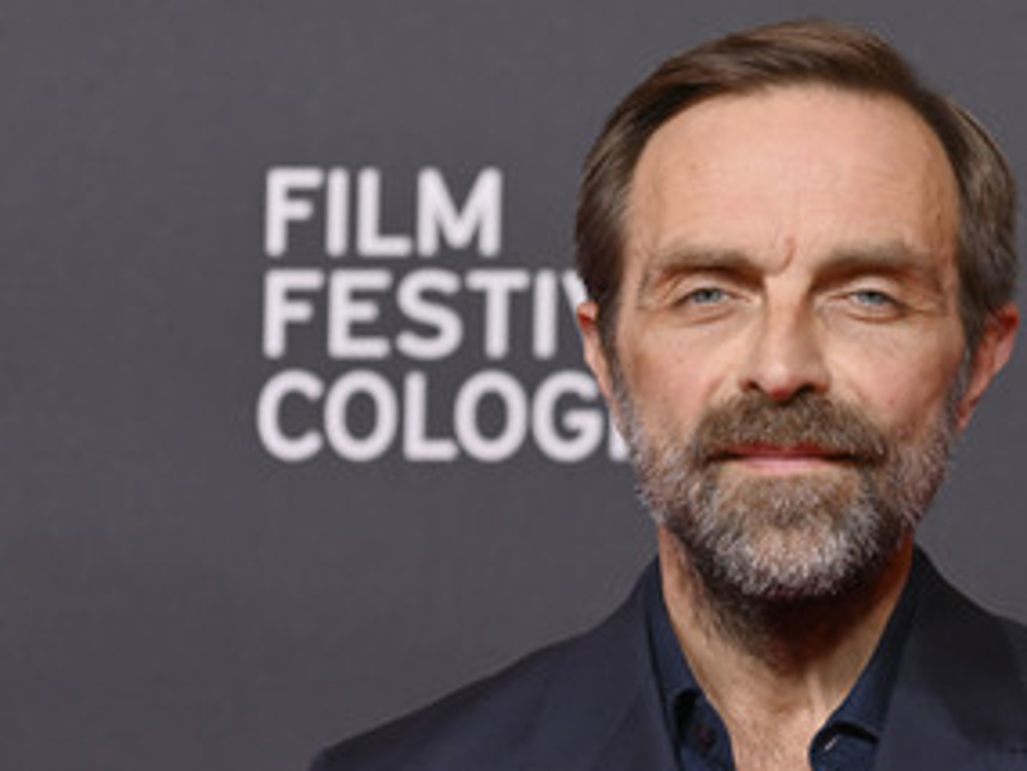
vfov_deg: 8.9
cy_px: 530
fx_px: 4957
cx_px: 784
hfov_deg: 11.8
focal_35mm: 167
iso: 1250
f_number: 5
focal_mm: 110
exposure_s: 1/320
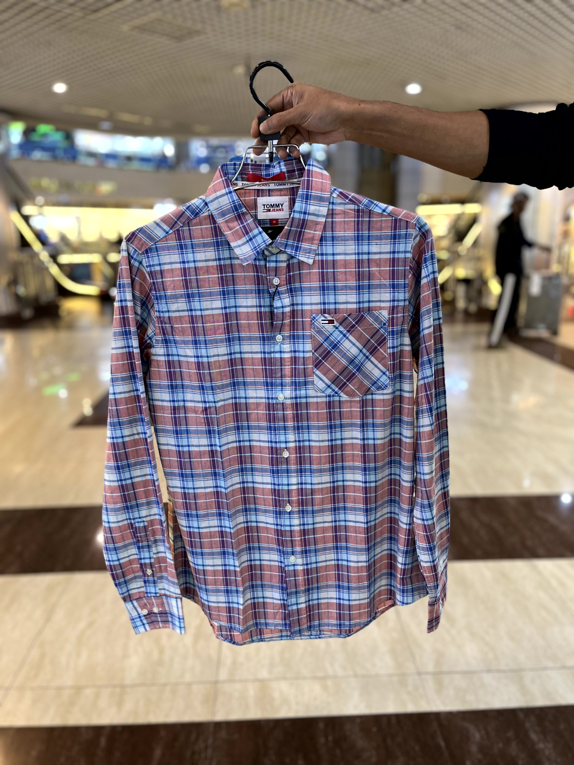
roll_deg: +1.1
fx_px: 575
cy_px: 382
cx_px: 287
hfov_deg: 53.1
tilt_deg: -15.4
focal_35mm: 26
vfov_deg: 67.3
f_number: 1.6
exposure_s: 1/50
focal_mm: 5.1
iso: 125
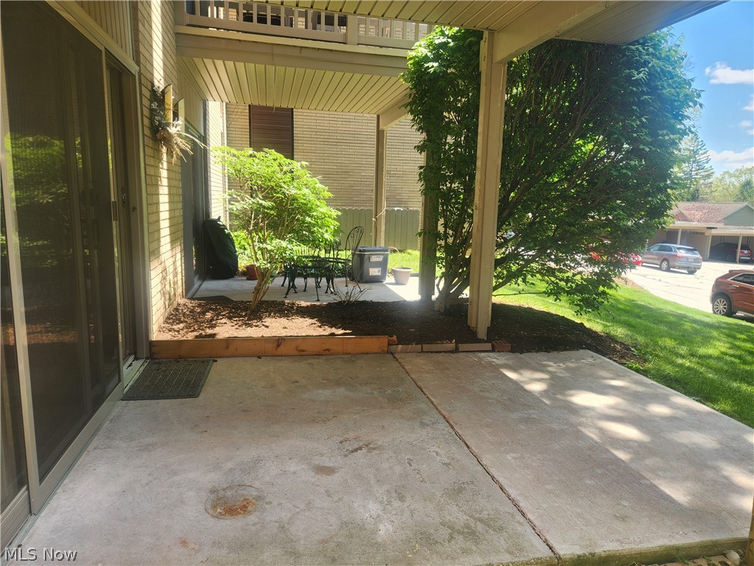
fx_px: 501
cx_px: 377
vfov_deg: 58.9
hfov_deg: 73.9
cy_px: 283
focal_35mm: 23
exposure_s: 1/210
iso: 20
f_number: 1.8
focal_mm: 5.4
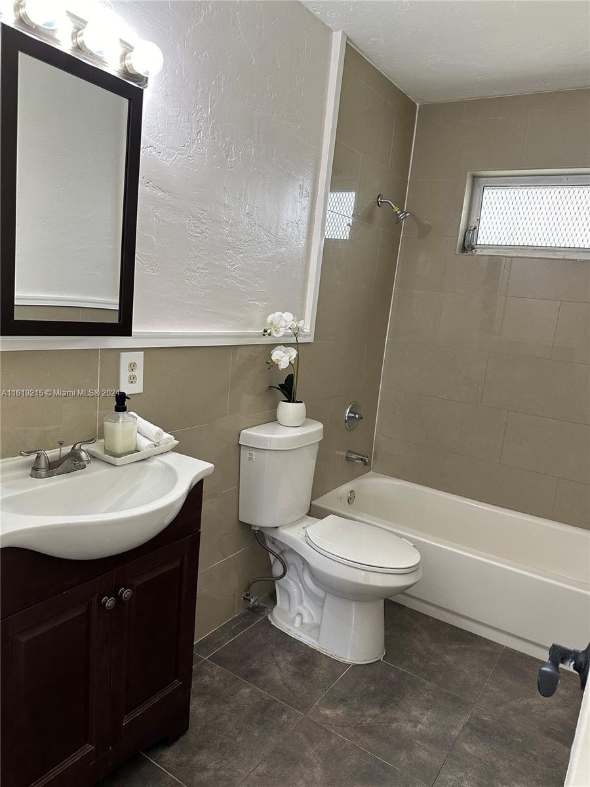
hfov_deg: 56.8
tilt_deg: -10.0
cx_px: 295
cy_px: 394
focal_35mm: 24
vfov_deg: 71.6
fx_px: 545
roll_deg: -6.3
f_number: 1.78
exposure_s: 1/120
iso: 200
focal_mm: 6.86
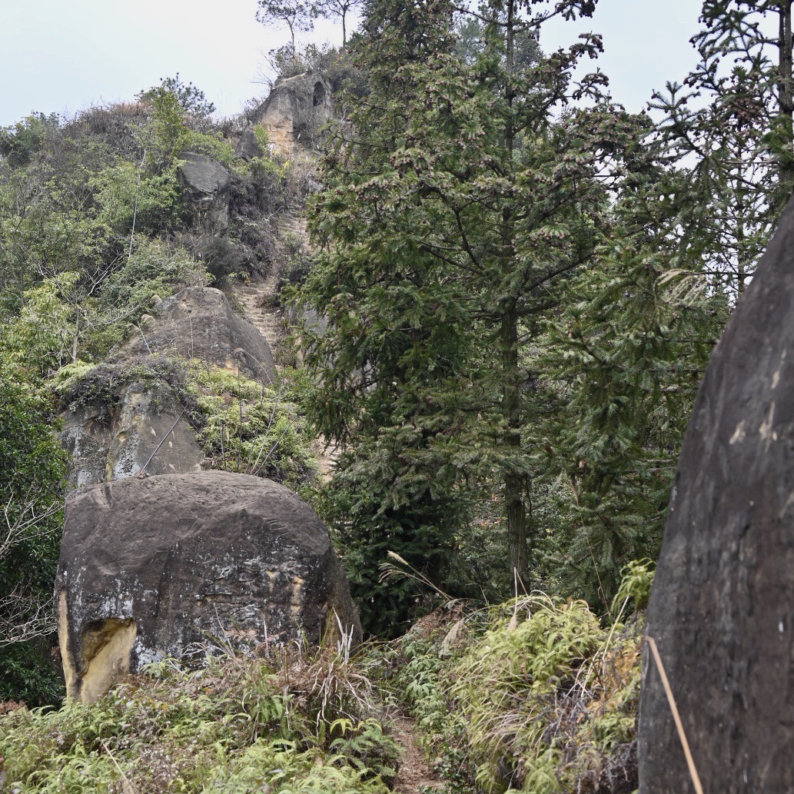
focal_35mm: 52
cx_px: 388
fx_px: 1349
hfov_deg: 32.8
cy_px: 494
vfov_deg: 32.6
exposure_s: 1/125
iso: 100
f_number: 5
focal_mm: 39
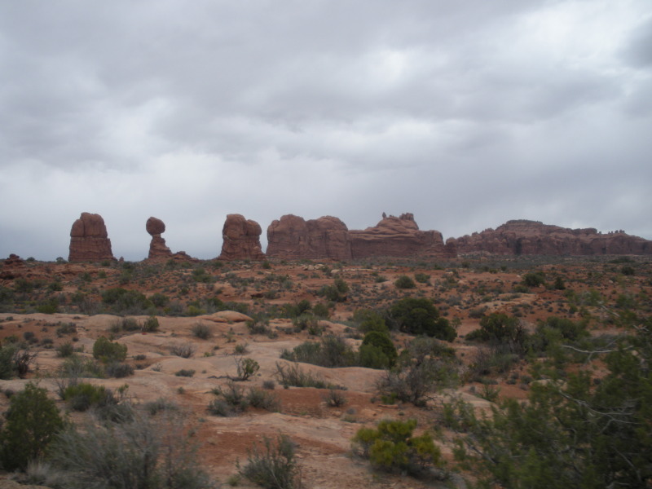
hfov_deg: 51.4
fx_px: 678
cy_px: 244
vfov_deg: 39.7
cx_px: 326
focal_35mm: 36
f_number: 3.5
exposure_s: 1/817
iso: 64
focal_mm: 6.3
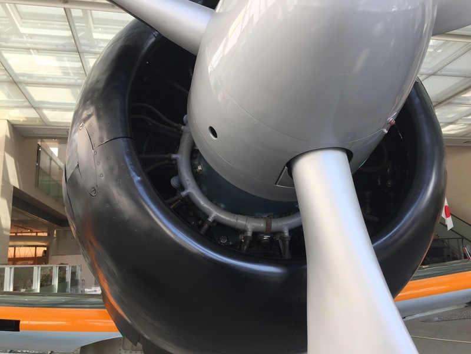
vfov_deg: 48.2
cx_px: 236
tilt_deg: +9.5
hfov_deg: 61.7
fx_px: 395
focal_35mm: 29
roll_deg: +2.6
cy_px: 177
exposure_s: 1/177
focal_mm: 4.15
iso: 32
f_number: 2.2
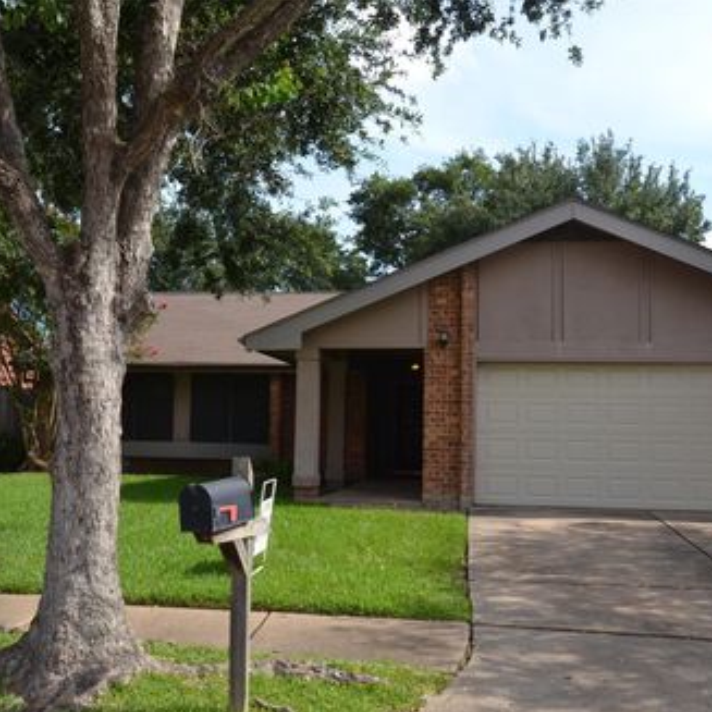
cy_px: 360
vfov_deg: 42.8
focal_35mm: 39
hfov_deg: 42.8
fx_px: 908
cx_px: 311
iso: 100
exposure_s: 1/200
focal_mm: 20
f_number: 6.3
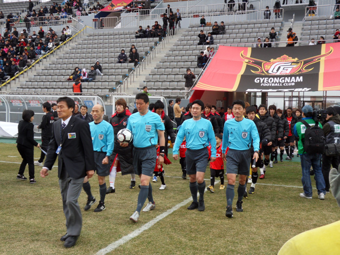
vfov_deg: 32.2
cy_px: 128
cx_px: 170
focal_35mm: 45
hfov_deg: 42.1
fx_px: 442
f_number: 4.2
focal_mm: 7.9
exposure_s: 1/90
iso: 80
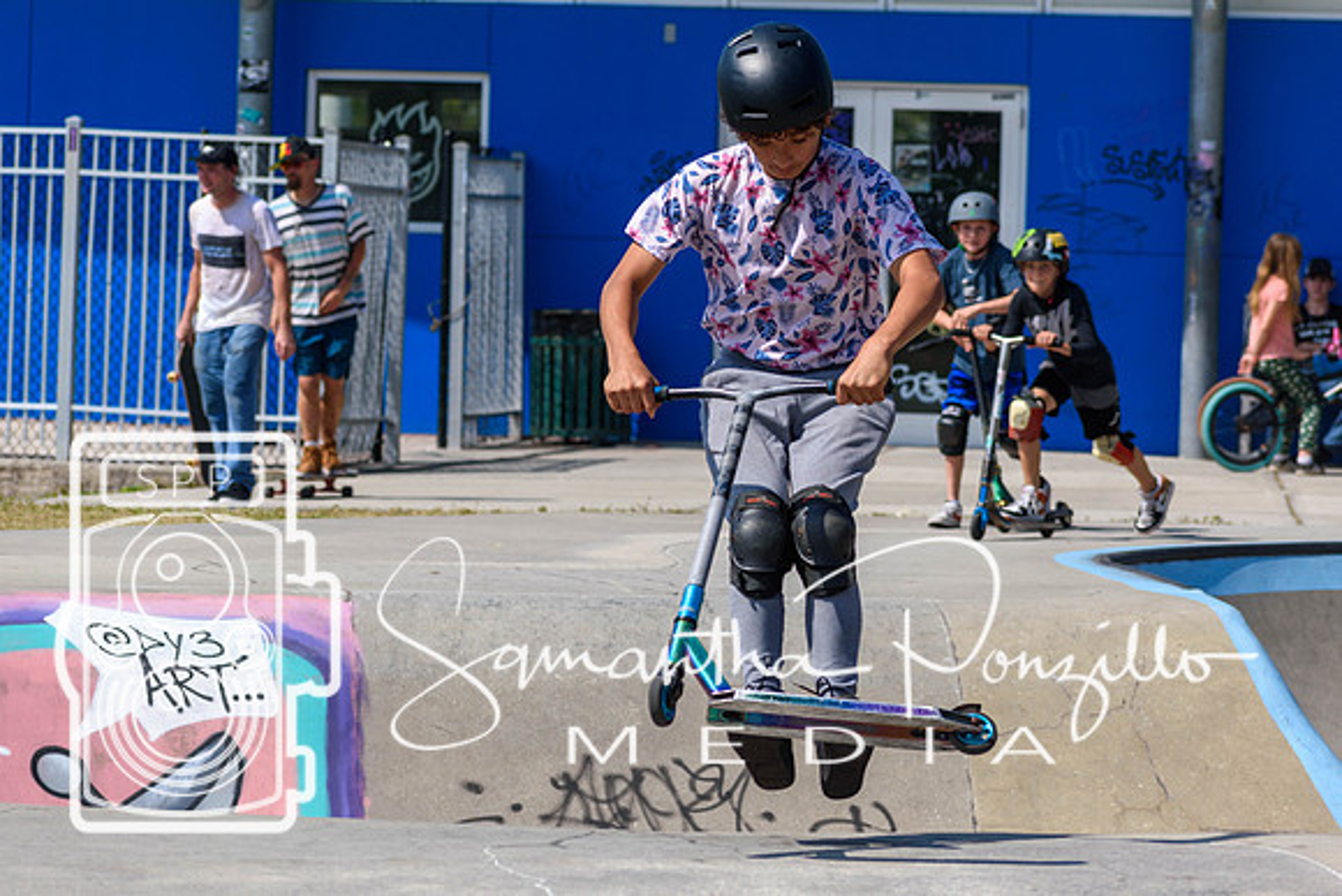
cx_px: 671
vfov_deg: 6.8
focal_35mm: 202
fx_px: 7550
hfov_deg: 10.2
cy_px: 448
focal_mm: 135
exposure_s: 1/2000
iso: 220
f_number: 5.6
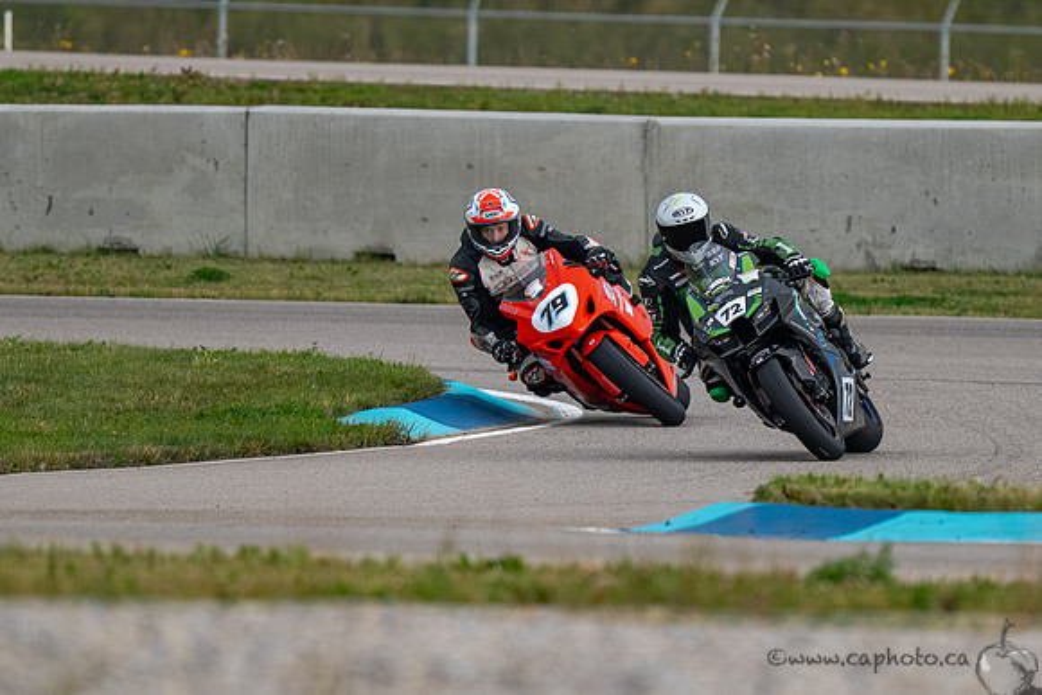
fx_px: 29630
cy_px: 408
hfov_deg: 2.0
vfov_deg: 1.3
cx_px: 677
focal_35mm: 1023
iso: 800
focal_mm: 600
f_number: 6.3
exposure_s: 1/1250
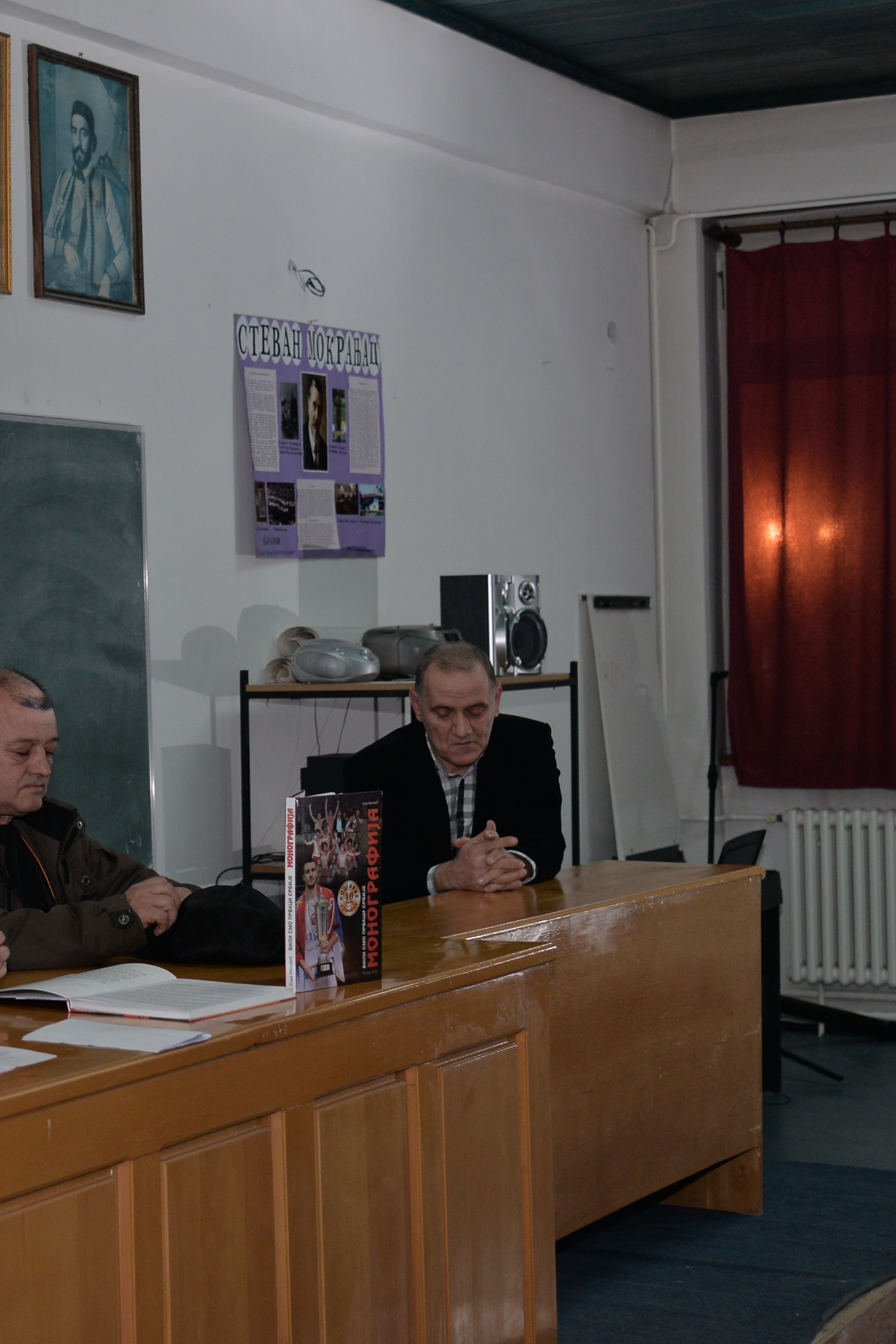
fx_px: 2799
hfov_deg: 17.4
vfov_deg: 27.0
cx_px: -162
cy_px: 642
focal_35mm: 75
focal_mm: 46
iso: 640
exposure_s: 1/250
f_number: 4
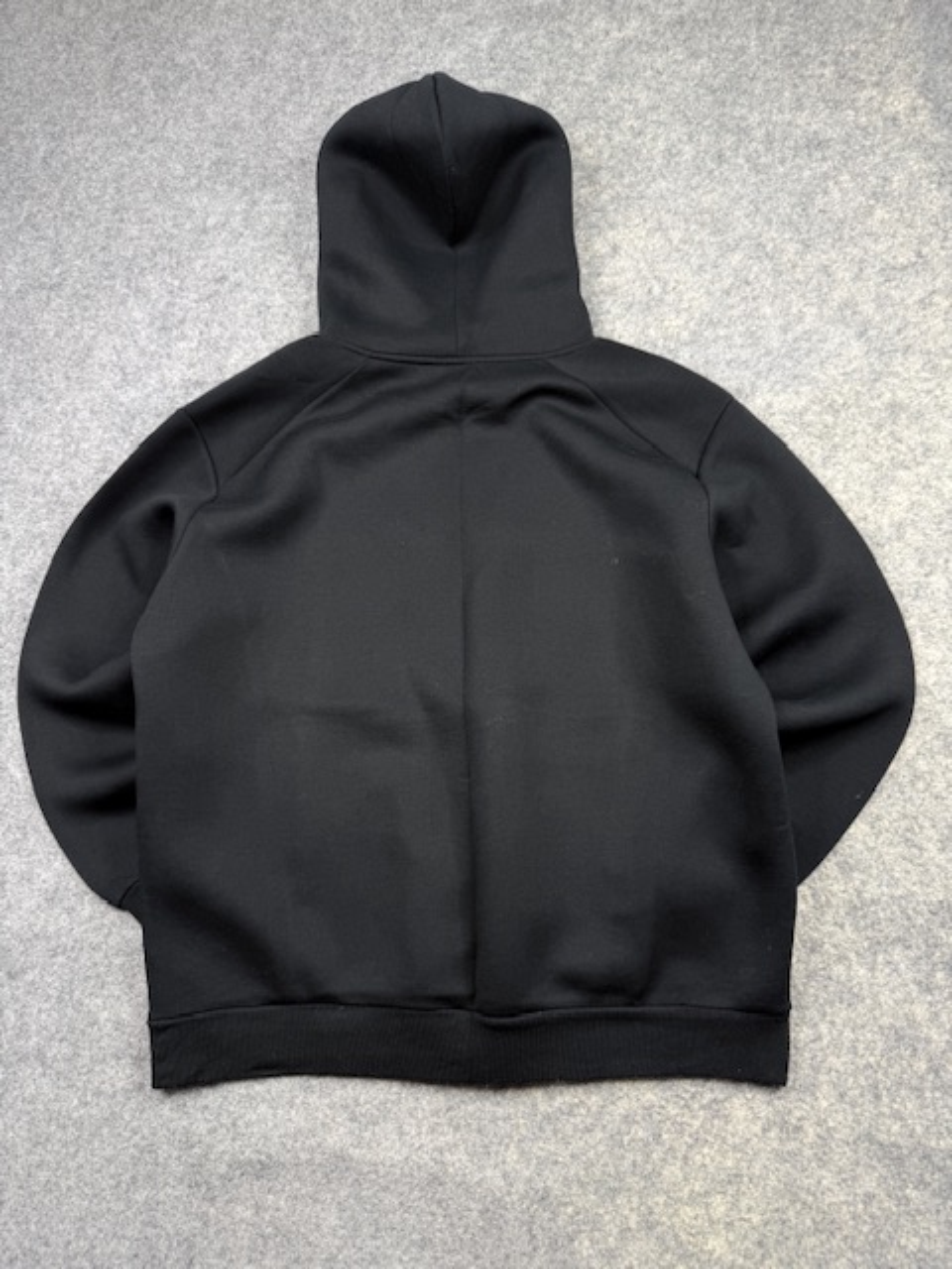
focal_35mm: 24
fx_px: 880
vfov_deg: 71.6
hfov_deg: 56.8
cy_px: 634
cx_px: 476
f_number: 1.78
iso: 100
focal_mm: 6.76
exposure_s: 1/100
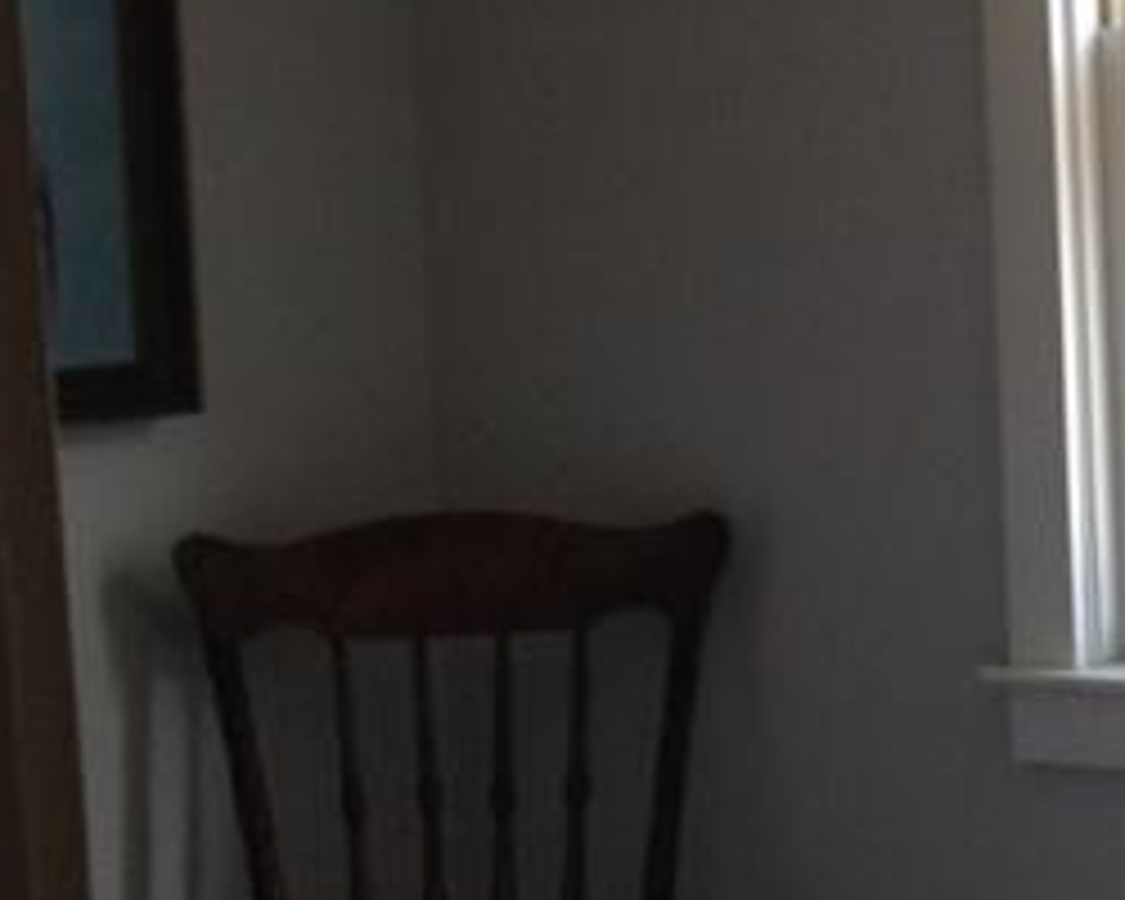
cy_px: 738
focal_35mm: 140
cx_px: 1791
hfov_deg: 12.9
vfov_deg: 11.0
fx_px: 4661
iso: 50
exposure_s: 1/30
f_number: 2.4
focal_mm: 4.28
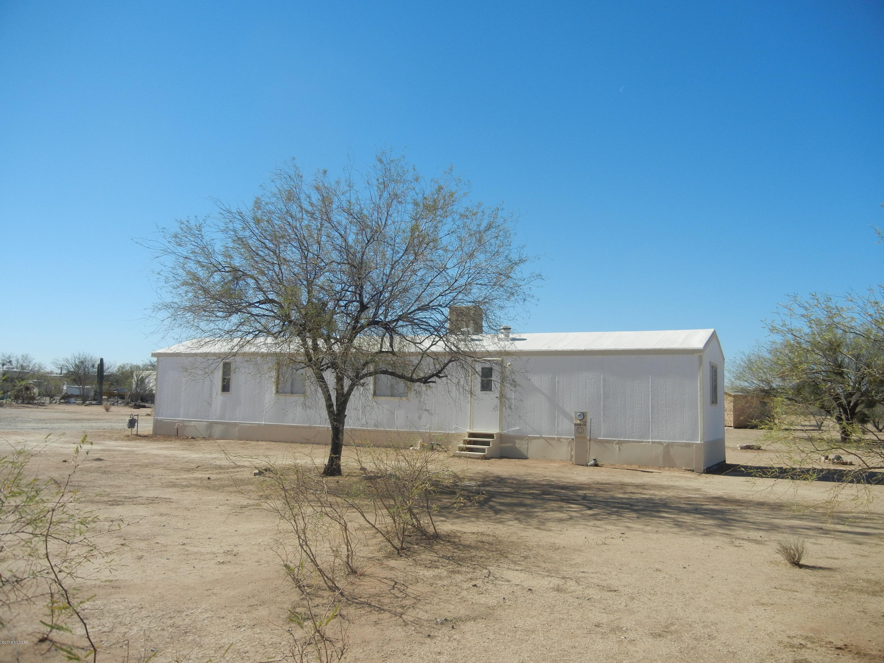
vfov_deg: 46.8
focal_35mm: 30
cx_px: 442
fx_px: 766
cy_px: 332
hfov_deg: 60.0
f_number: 7
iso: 160
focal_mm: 5.4
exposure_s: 1/537
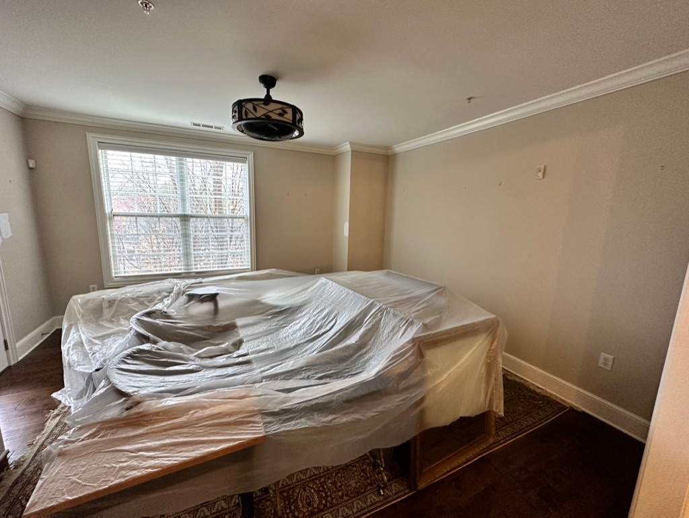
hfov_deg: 102.0
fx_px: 279
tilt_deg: -10.5
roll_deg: -1.6
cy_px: 259
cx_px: 344
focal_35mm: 14
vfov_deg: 85.7
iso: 250
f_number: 2.2
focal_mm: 2.22
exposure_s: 1/60
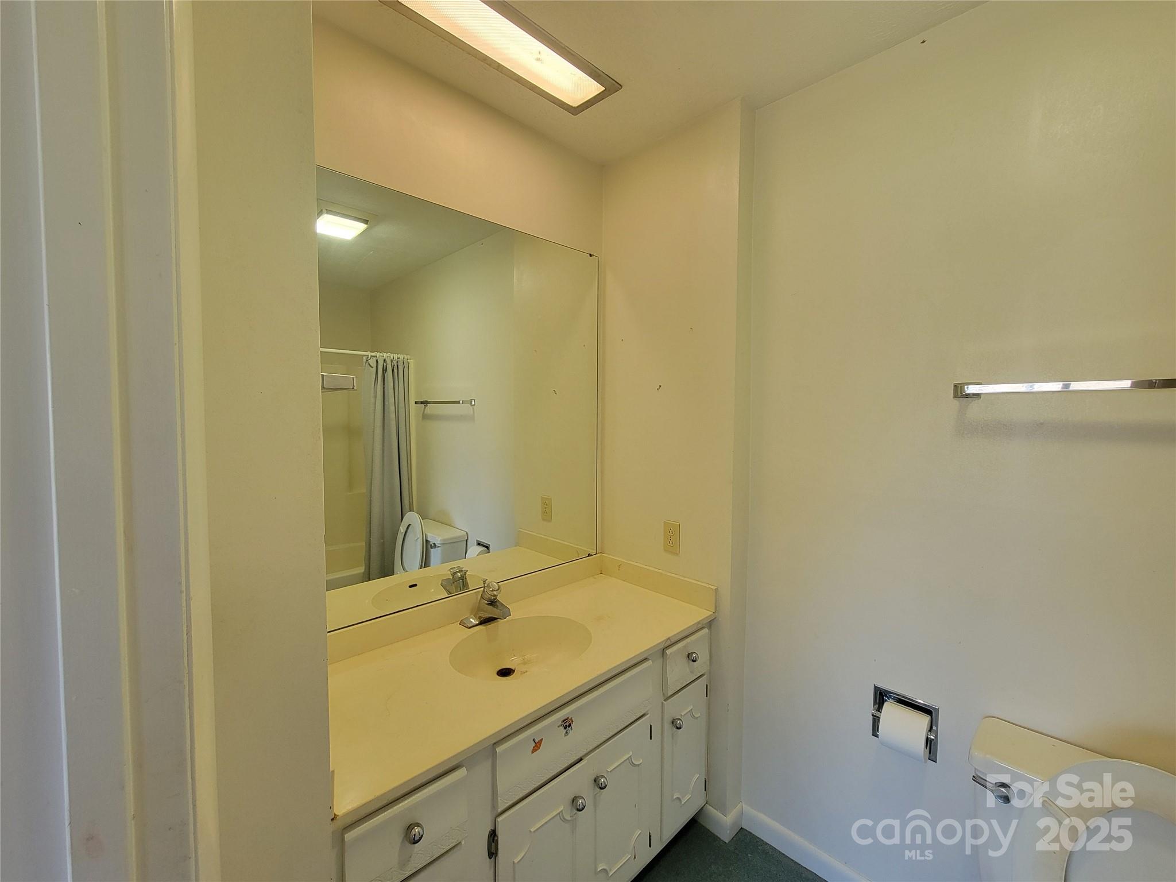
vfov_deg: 89.9
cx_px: 588
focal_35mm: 13
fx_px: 442
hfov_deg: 106.2
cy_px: 441
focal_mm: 2.2
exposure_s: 1/60
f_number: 2.2
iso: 160
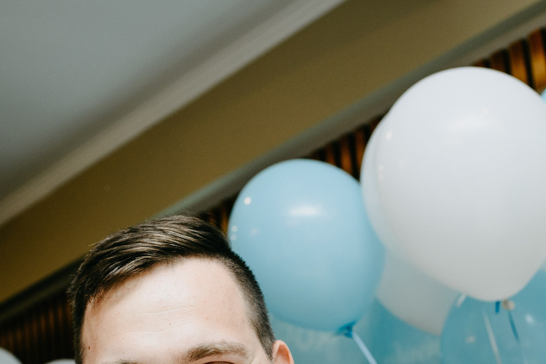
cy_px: 439
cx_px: 239
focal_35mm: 85
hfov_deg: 23.9
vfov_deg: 15.5
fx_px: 1289
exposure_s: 1/160
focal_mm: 35
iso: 160
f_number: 4
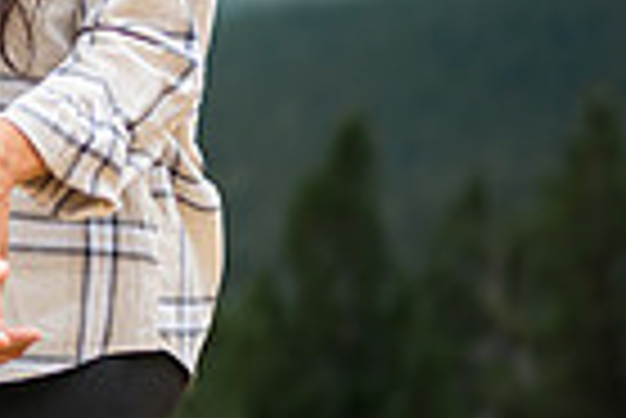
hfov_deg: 12.9
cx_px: -459
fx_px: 2541
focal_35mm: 146
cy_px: -34
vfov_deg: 9.3
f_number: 1.2
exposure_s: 1/4000
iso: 200
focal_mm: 35
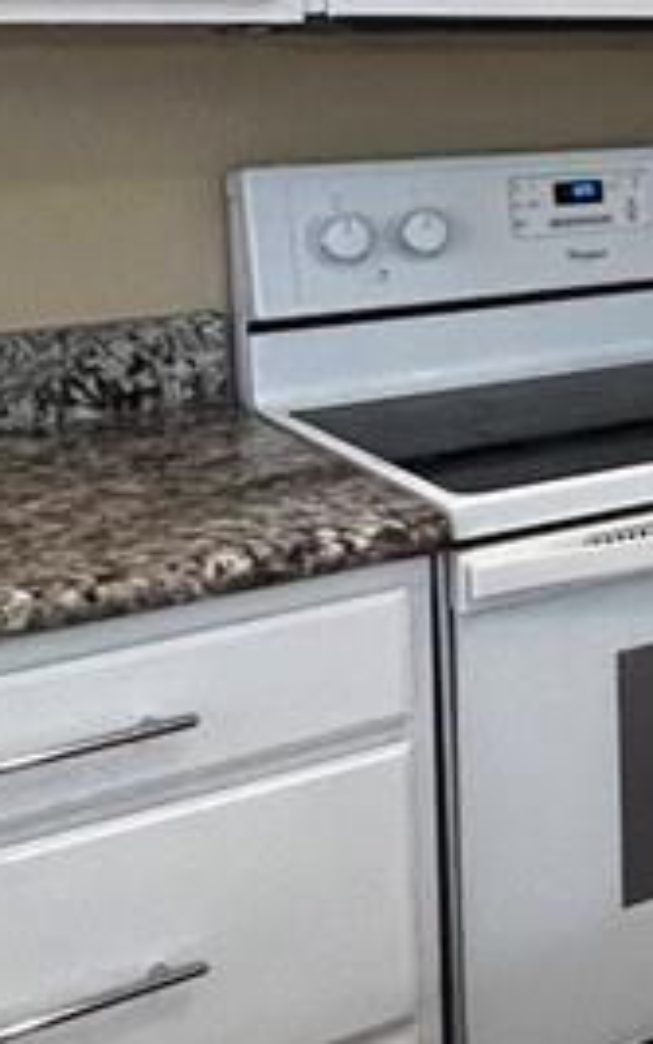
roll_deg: +0.8
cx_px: 1423
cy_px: 180
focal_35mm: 62
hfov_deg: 15.3
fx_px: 1764
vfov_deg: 31.9
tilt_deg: -4.1
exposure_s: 1/60
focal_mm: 1.57
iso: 200
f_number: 1.8
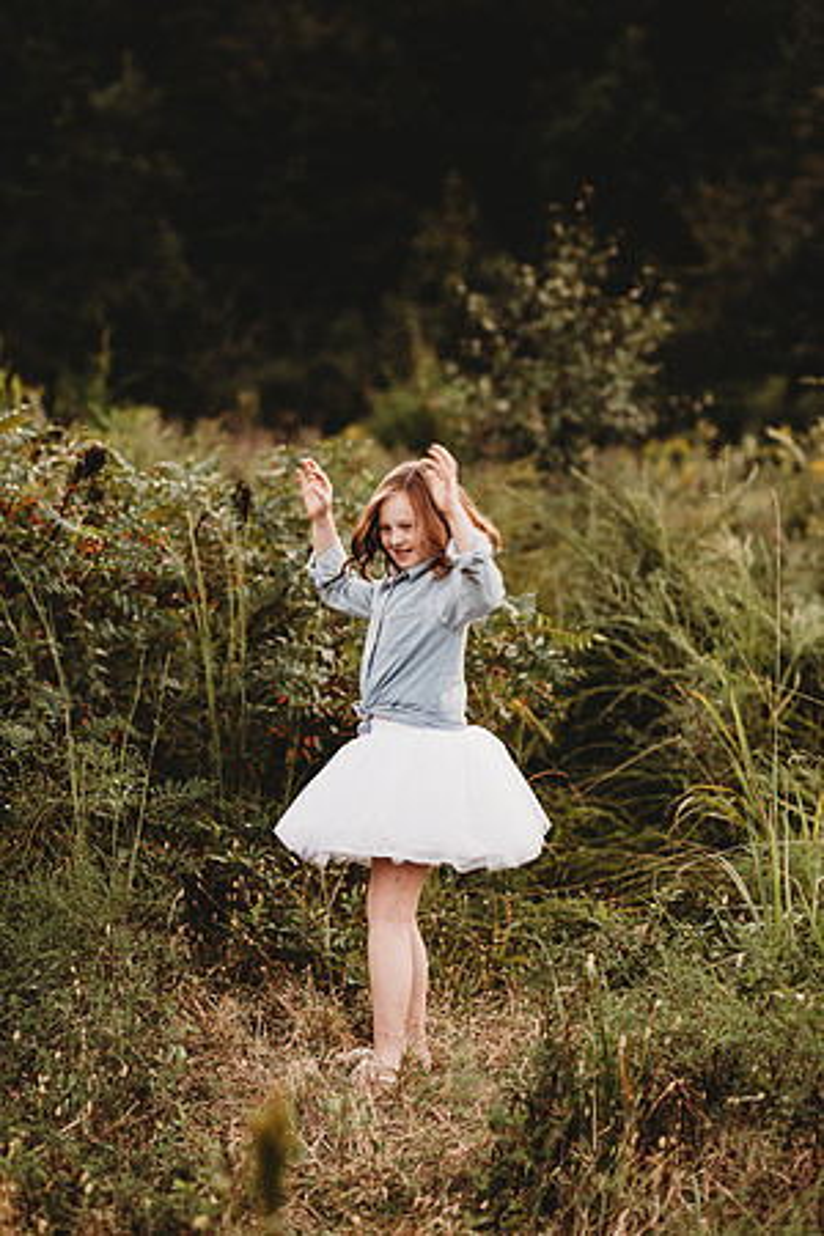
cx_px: 412
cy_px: 618
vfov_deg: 23.9
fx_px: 2918
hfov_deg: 16.1
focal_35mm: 85
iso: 125
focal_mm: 85
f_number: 2.2
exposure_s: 1/200
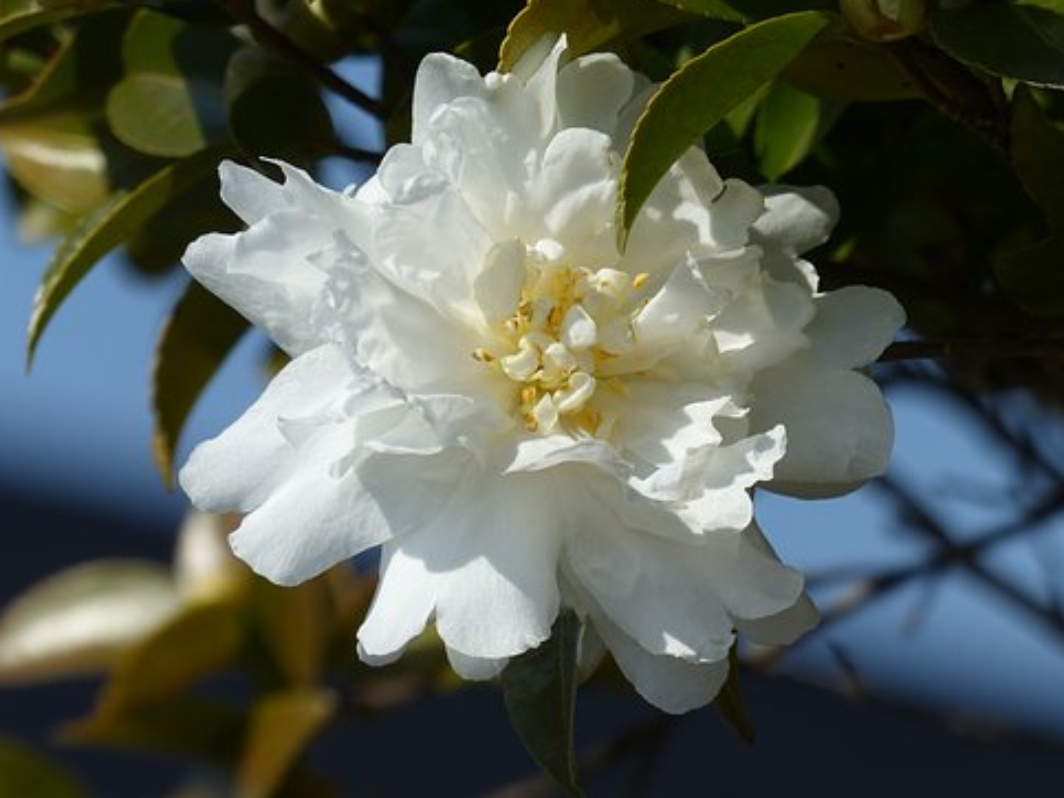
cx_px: 544
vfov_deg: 3.3
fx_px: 13951
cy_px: 377
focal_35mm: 454
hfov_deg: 4.4
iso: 100
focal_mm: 77
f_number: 4
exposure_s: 1/1600
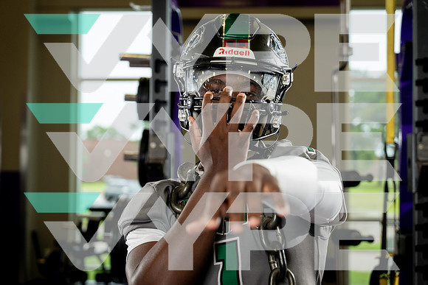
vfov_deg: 19.5
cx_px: 214
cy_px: 142
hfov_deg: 28.8
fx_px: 832
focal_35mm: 70
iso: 640
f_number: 4
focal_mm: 70
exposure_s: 1/250
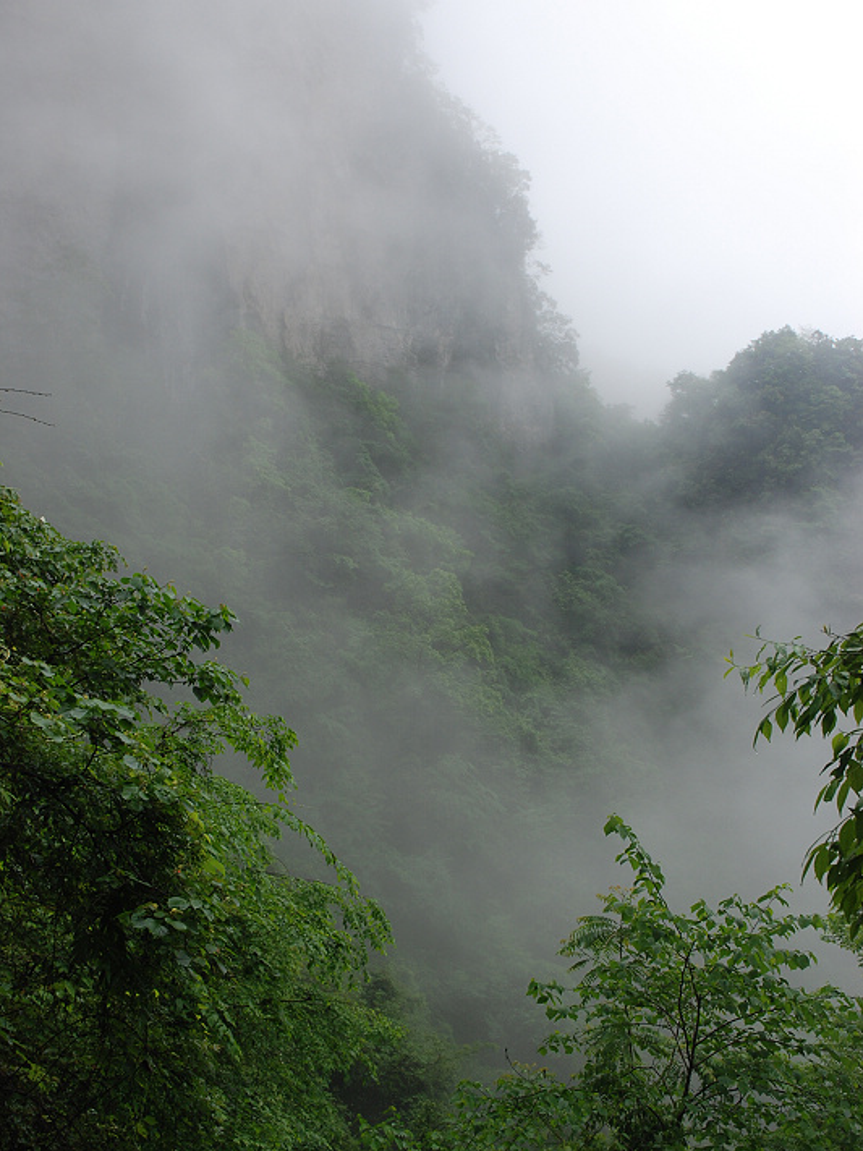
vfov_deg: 47.9
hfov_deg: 36.8
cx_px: 431
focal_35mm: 39
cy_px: 583
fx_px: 1297
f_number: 10
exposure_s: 1/50
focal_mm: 24
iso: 250
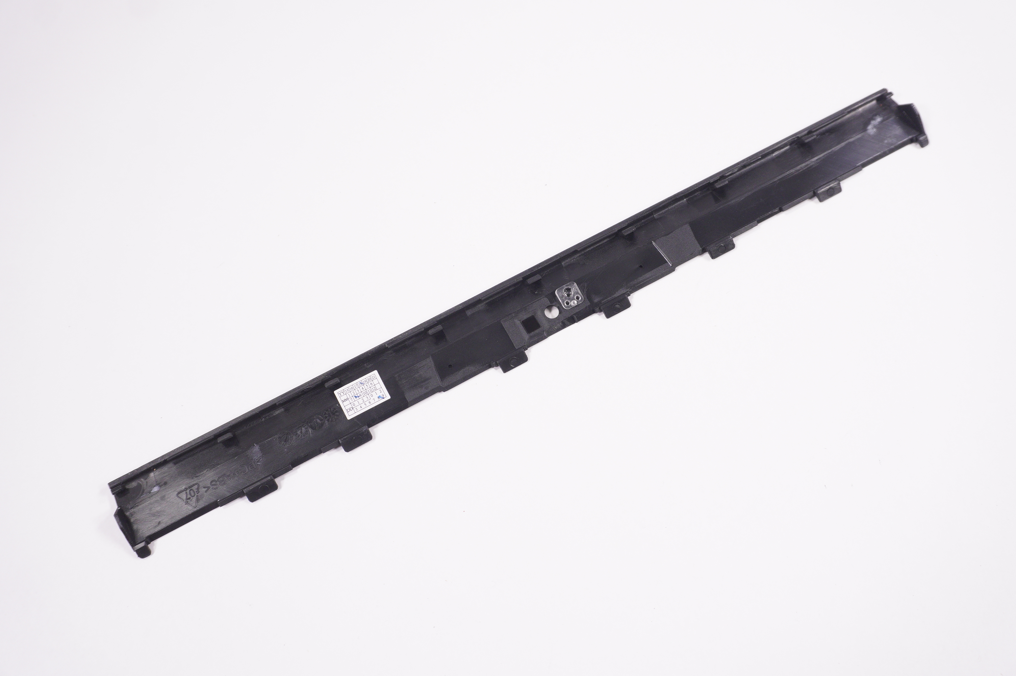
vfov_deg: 41.6
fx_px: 888
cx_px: 508
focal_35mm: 32
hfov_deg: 59.5
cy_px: 338
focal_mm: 21
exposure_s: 1/250
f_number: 5.6
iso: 640
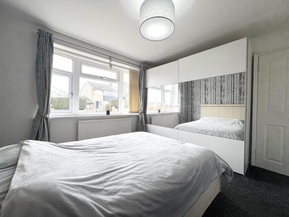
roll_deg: -1.9
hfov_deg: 102.1
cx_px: 144
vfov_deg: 85.7
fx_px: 117
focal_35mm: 14
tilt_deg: +0.4
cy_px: 108
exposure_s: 1/99
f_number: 2.2
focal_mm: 2.22
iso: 40
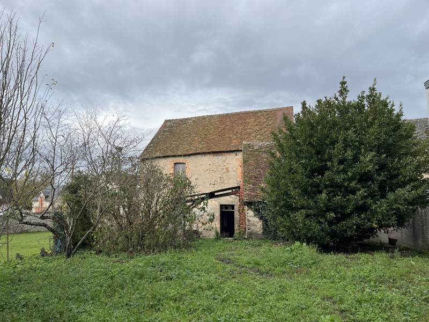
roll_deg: -0.5
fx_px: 322
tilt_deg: +7.3
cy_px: 161
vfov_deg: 53.1
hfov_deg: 67.3
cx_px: 214
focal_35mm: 26
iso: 50
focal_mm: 5.1
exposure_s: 1/2101
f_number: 1.6
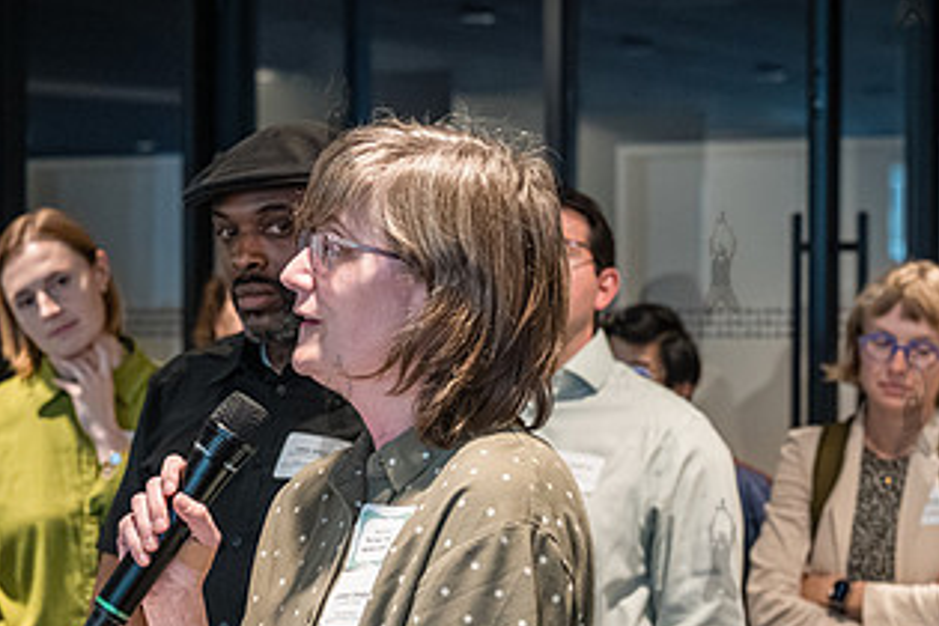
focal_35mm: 114
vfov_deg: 12.0
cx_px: 334
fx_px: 2973
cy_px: 405
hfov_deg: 17.9
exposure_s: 1/200
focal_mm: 62
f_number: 4
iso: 5000
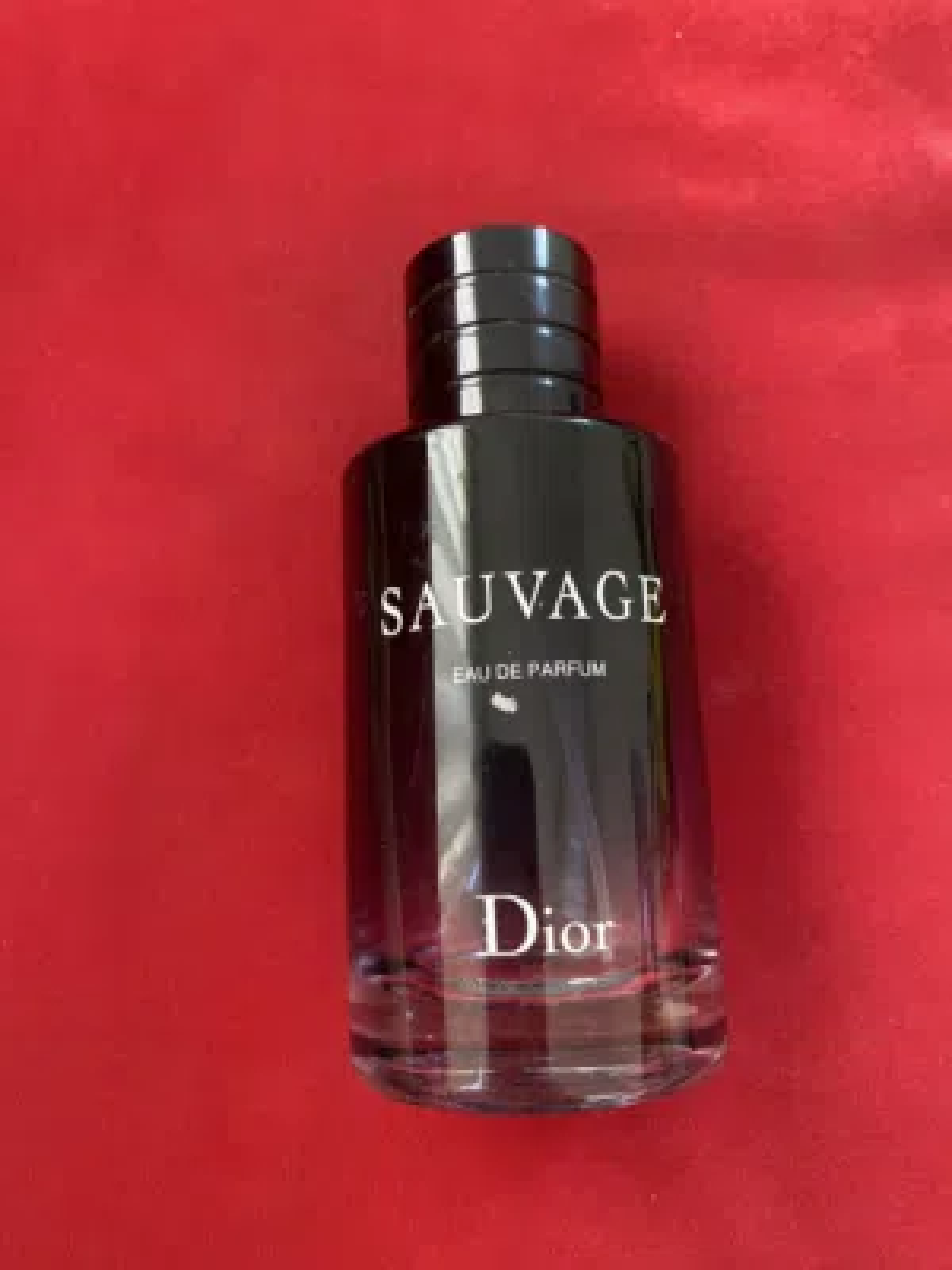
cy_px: 635
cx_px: 476
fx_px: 917
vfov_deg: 69.4
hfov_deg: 54.9
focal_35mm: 25
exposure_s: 1/40
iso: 500
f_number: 1.8
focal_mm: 4.25
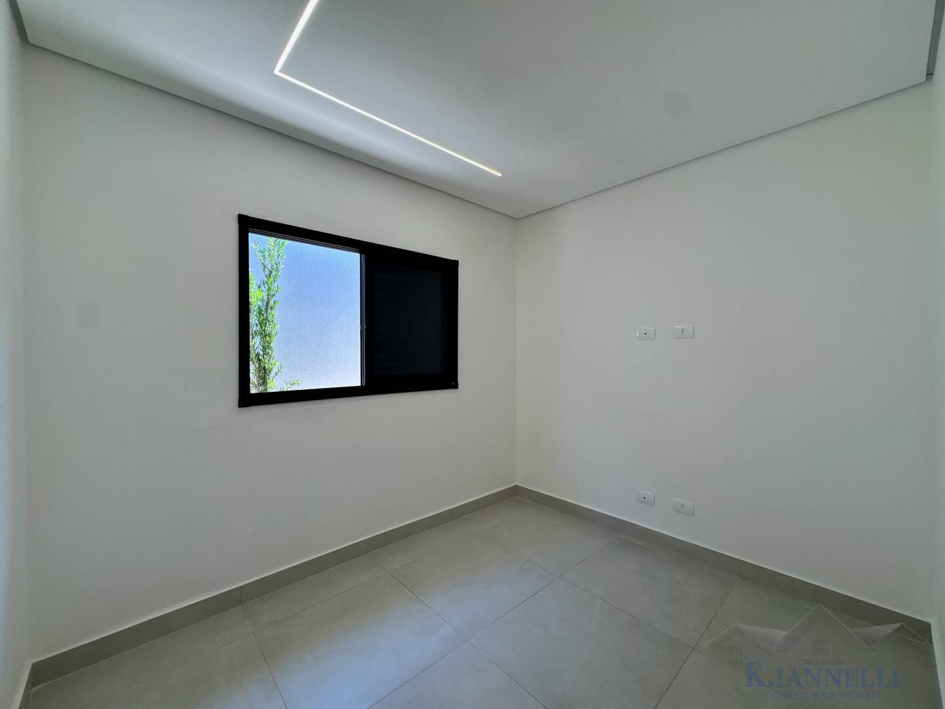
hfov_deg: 102.1
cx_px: 472
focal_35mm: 14
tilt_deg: -1.5
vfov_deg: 85.7
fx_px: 382
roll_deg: -0.8
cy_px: 354
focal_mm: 2.22
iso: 50
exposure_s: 1/120
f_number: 2.2
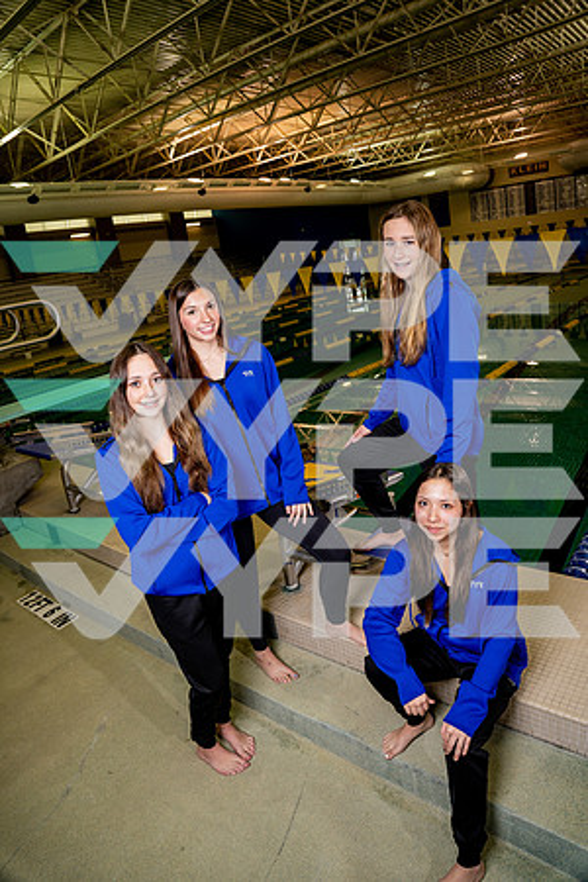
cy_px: 441
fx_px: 563
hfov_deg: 55.1
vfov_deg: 76.1
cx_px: 294
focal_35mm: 23
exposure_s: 1/200
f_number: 4
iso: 400
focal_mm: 23
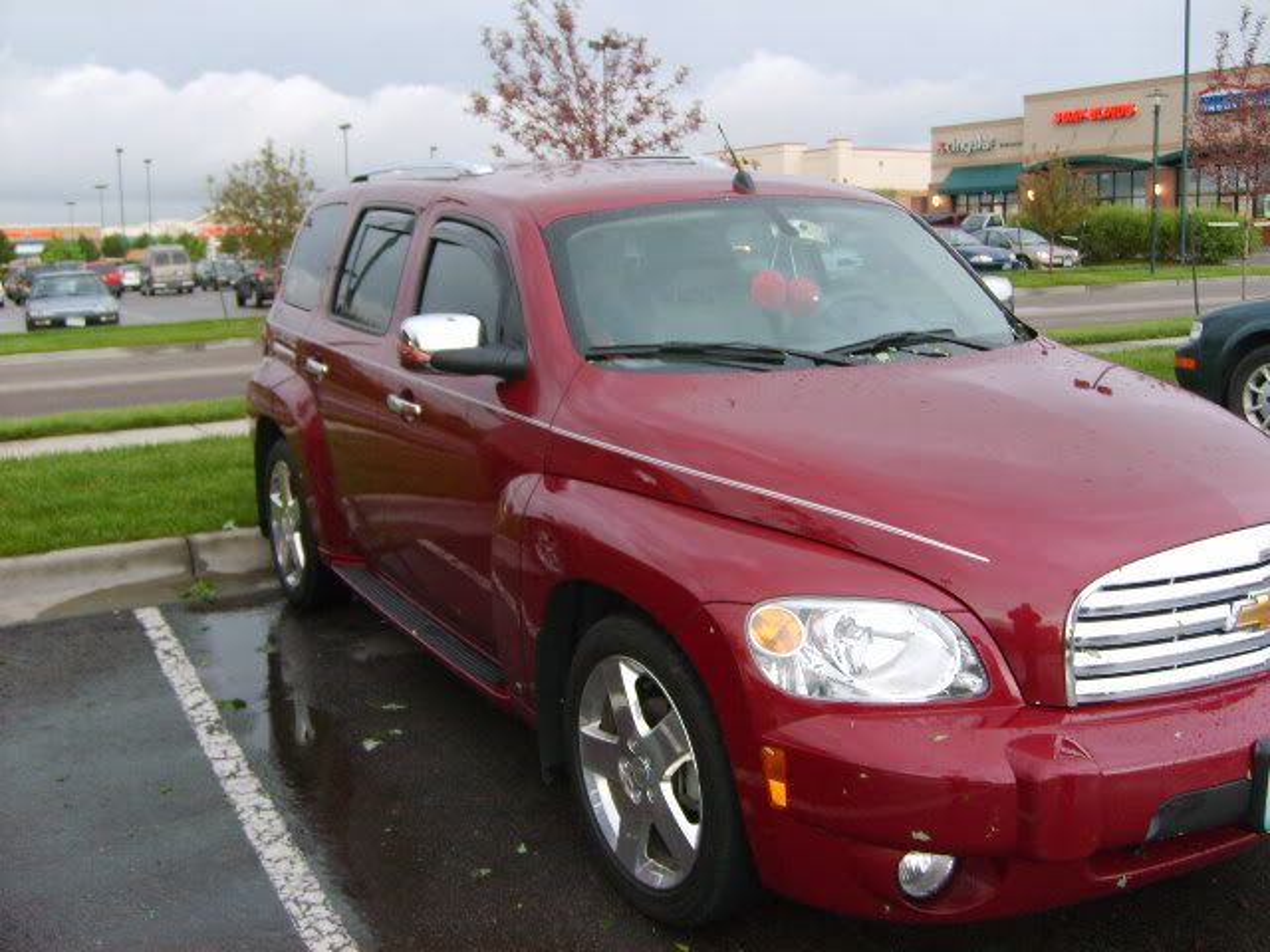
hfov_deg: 52.6
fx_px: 1284
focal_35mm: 35
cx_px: 635
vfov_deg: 40.7
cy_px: 476
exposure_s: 1/30
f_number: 2.8
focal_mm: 5.8
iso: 96
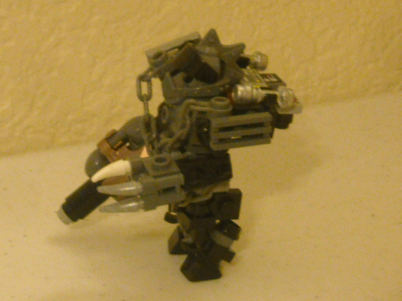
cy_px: 150
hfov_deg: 20.9
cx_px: 201
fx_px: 1092
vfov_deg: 15.7
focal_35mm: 94
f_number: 4.4
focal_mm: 15.32
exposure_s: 1/8
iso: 436
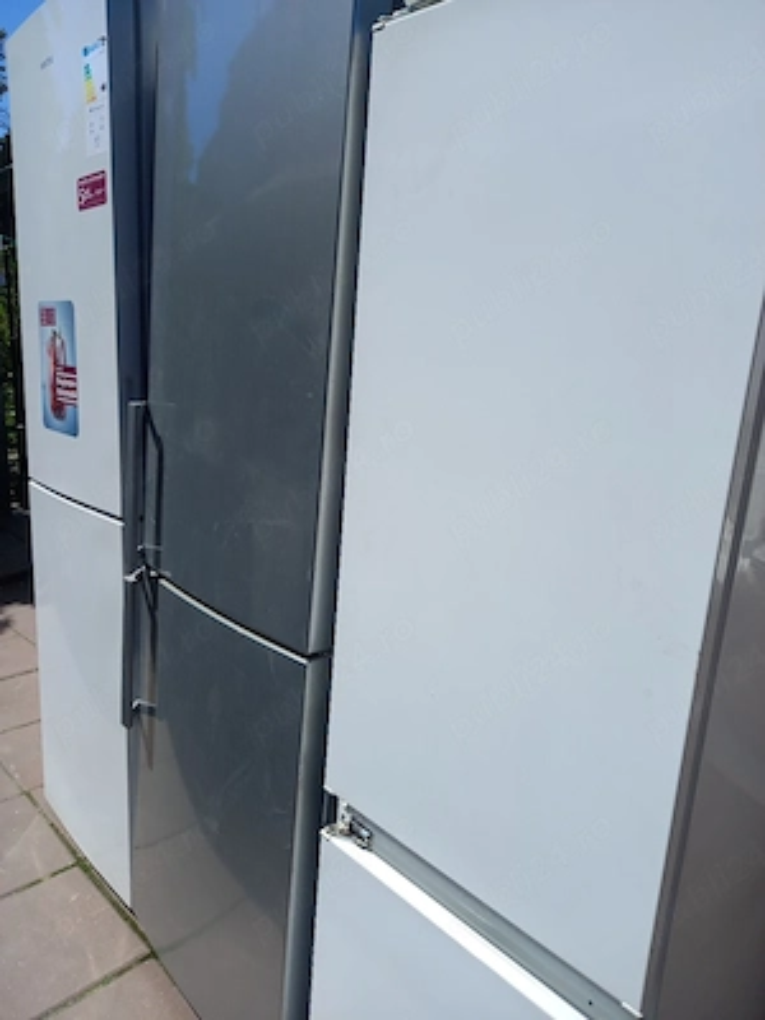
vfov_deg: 69.4
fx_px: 737
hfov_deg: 54.9
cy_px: 510
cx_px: 382
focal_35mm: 25
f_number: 2
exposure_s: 1/1000
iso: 25
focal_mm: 4.6
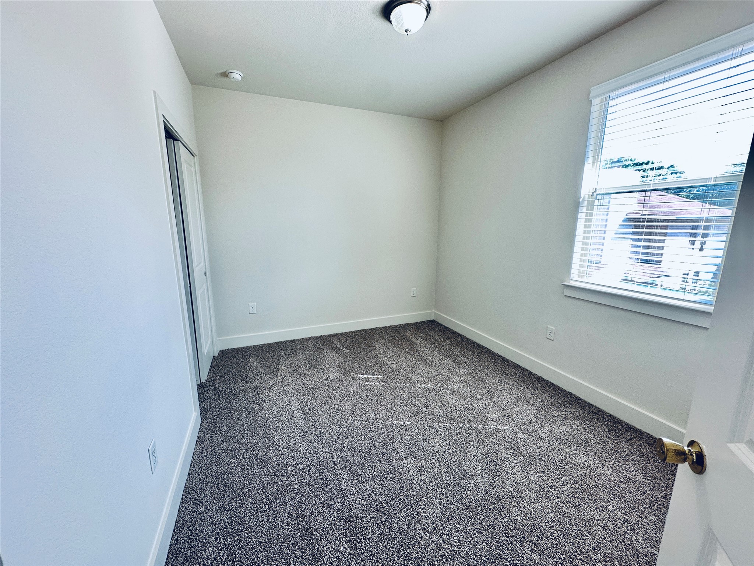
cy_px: 283
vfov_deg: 85.7
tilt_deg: -11.0
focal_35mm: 14
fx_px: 305
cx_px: 377
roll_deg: +0.2
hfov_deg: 102.1
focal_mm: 2.22
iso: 125
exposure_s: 1/120
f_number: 2.2
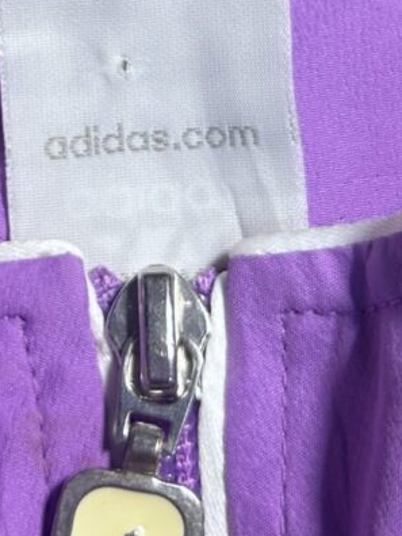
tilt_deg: -46.1
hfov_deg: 14.1
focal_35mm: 105
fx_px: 1626
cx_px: 112
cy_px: -7
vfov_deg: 18.2
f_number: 1.5
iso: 80
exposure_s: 1/50
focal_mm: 5.7
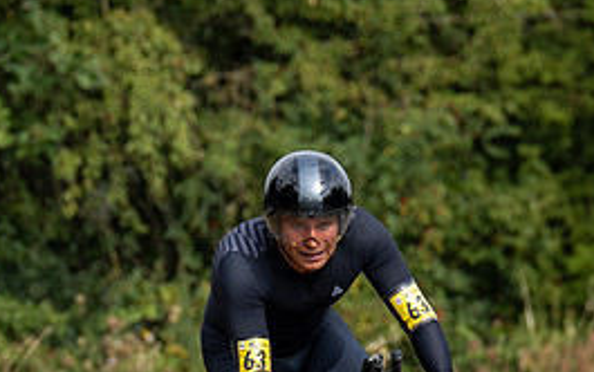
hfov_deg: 2.4
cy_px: 437
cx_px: 248
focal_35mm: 884
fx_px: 14320
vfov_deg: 1.5
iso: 125
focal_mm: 200
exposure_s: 1/1000
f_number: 4
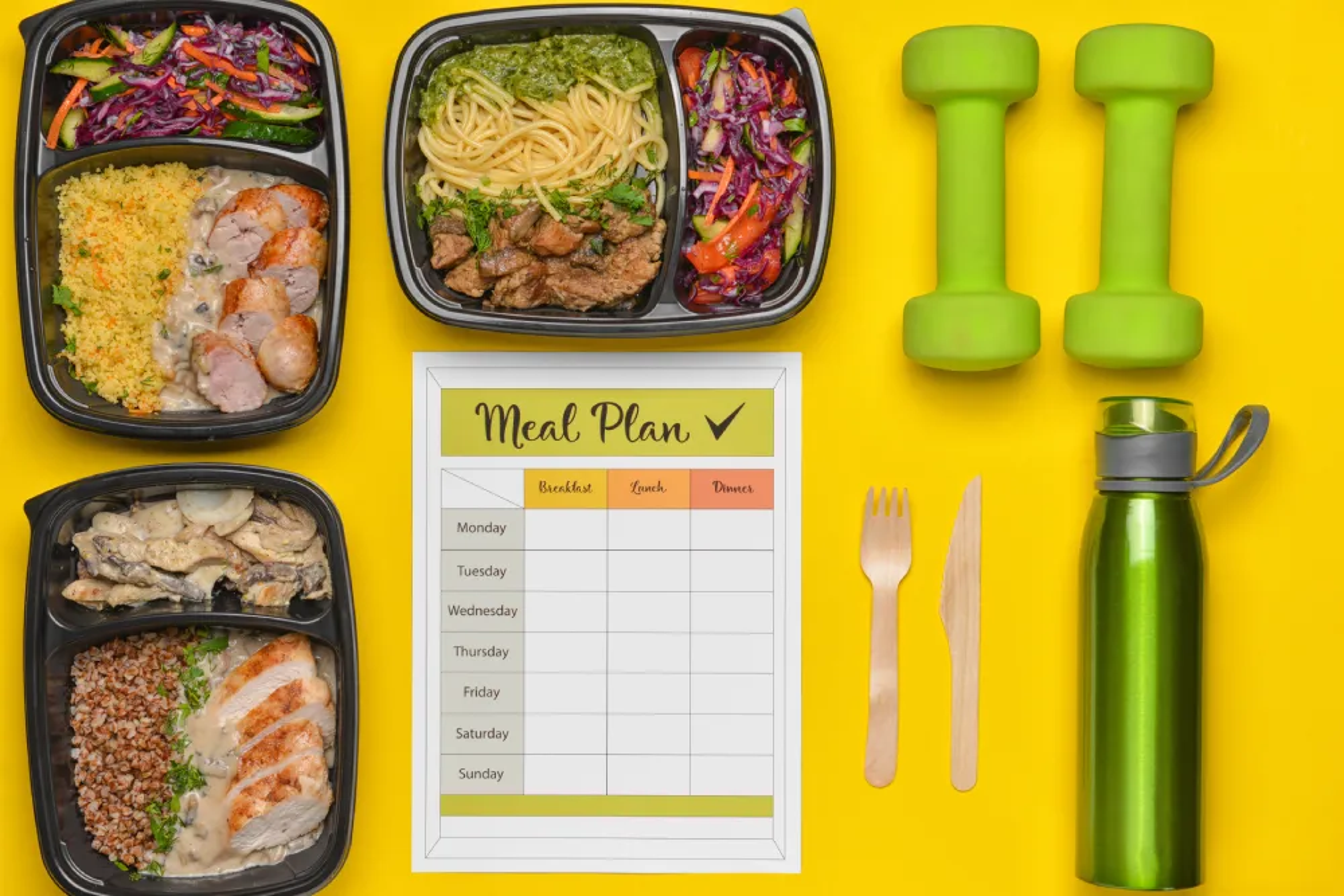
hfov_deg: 28.8
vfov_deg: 19.5
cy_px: 448
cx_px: 672
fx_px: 2614
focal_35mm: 70
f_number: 9
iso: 250
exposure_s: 1/160
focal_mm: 70
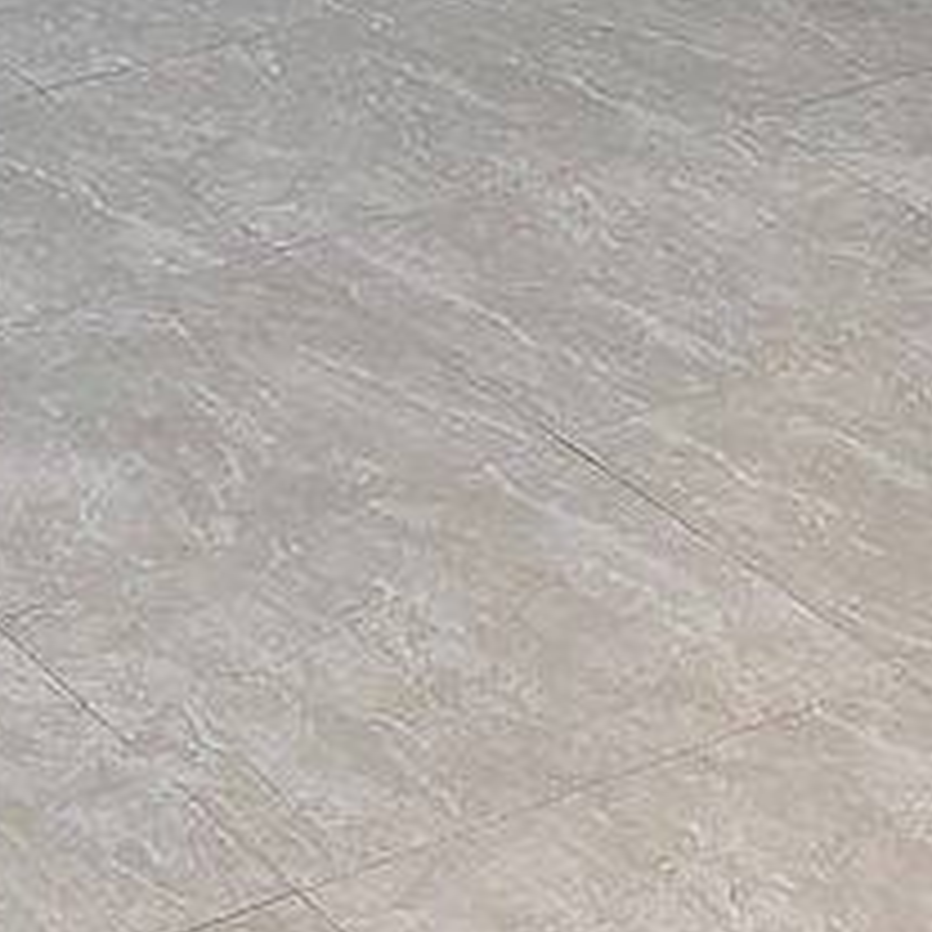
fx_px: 4965
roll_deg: +0.3
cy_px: -878
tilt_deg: -9.7
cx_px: 1008
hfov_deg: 10.6
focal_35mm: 163
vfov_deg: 10.0
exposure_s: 1/143
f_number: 1.78
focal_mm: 6.76
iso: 200
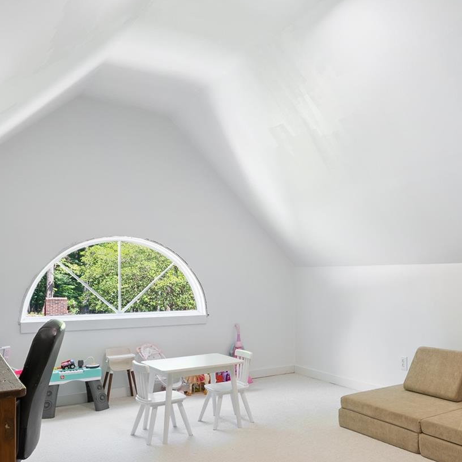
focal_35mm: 32
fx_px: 483
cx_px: 376
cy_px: 272
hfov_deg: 48.0
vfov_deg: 50.8
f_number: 10
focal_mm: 15
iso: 100
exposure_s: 1.6
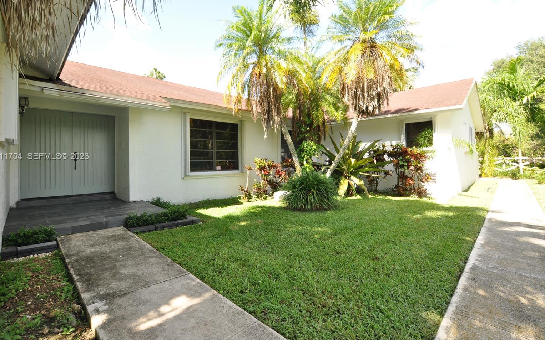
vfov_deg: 71.1
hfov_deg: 97.8
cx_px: 263
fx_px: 238
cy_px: 157
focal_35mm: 16
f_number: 8
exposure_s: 1/100
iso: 400
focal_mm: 10
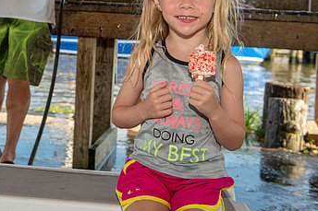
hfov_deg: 30.7
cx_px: 67
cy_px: 38
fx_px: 565
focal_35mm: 64
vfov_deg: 20.9
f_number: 5.6
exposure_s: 1/80
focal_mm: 38
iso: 50
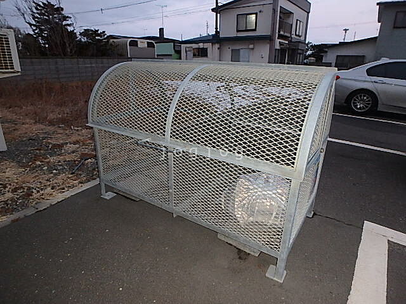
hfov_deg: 79.0
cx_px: 203
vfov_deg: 63.4
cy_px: 152
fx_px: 246
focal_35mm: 21
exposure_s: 1/30
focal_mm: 3.7
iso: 400
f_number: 3.5
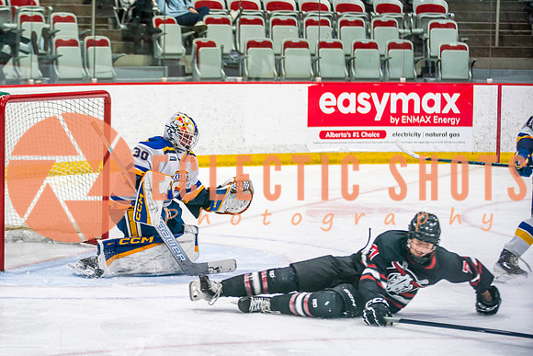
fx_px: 2227
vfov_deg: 9.1
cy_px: 184
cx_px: 185
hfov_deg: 13.6
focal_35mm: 150
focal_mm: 115
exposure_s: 1/640
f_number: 2.8
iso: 400
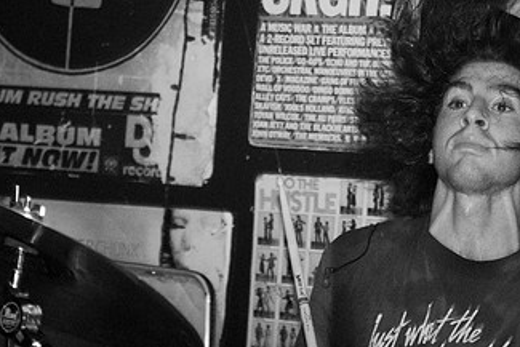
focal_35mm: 139
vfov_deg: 9.9
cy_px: 257
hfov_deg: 14.7
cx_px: 394
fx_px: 2009
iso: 800
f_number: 2.8
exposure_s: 1/40
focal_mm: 52
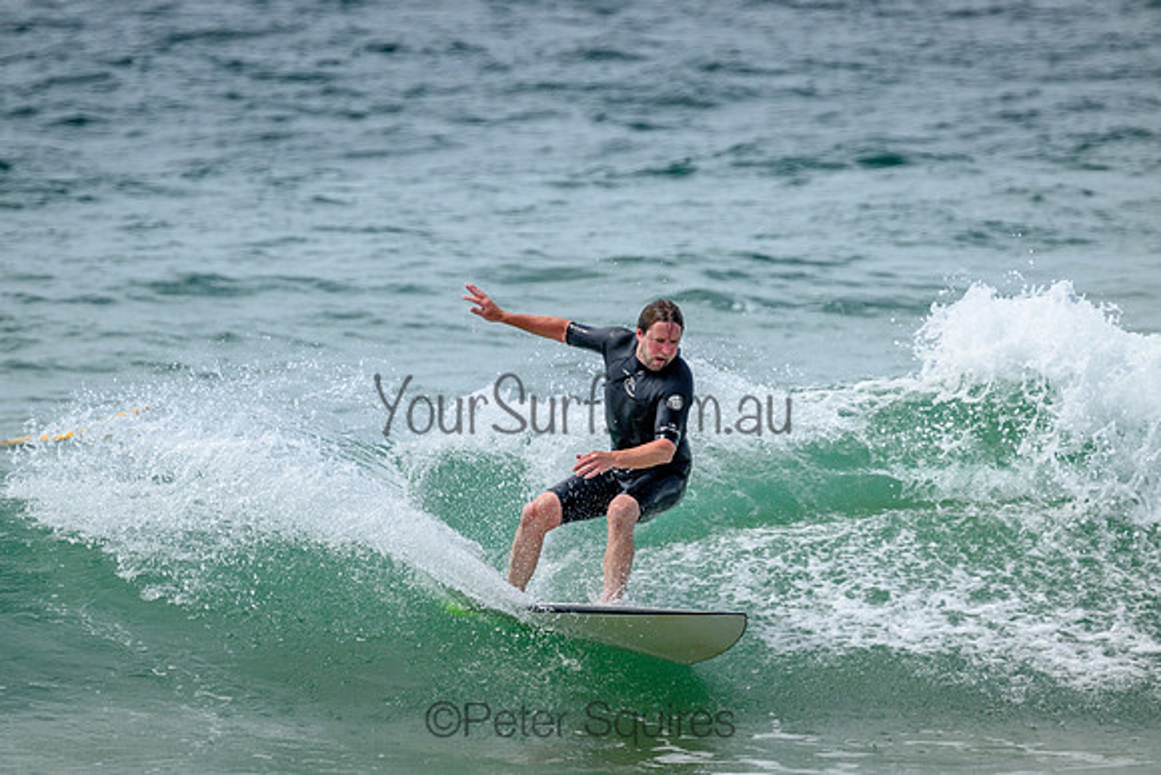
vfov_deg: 1.7
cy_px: 388
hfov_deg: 2.6
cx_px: 580
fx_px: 25805
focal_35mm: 800
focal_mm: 800
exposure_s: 1/2000
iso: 1250
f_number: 11
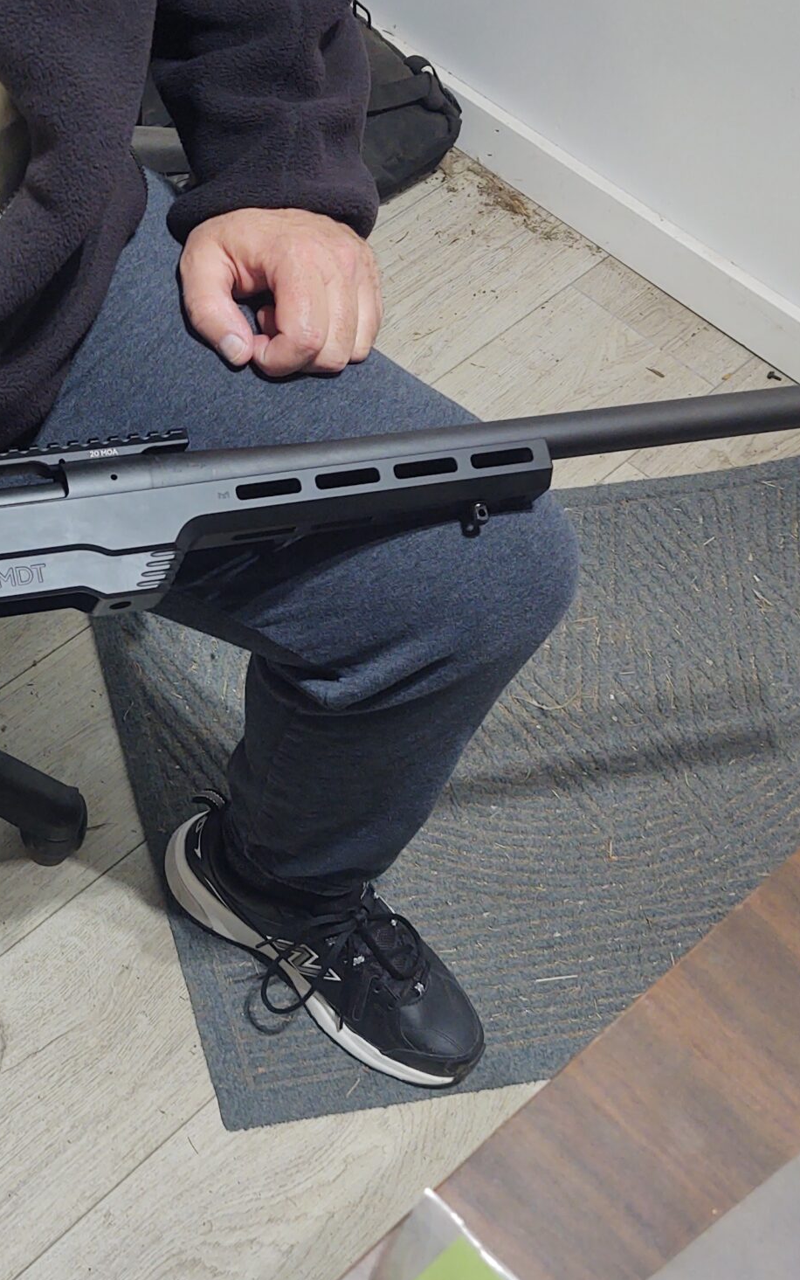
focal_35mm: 50
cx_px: 24
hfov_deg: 24.8
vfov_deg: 40.3
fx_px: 1744
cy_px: 695
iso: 118
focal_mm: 4.75
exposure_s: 1/50
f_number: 1.7
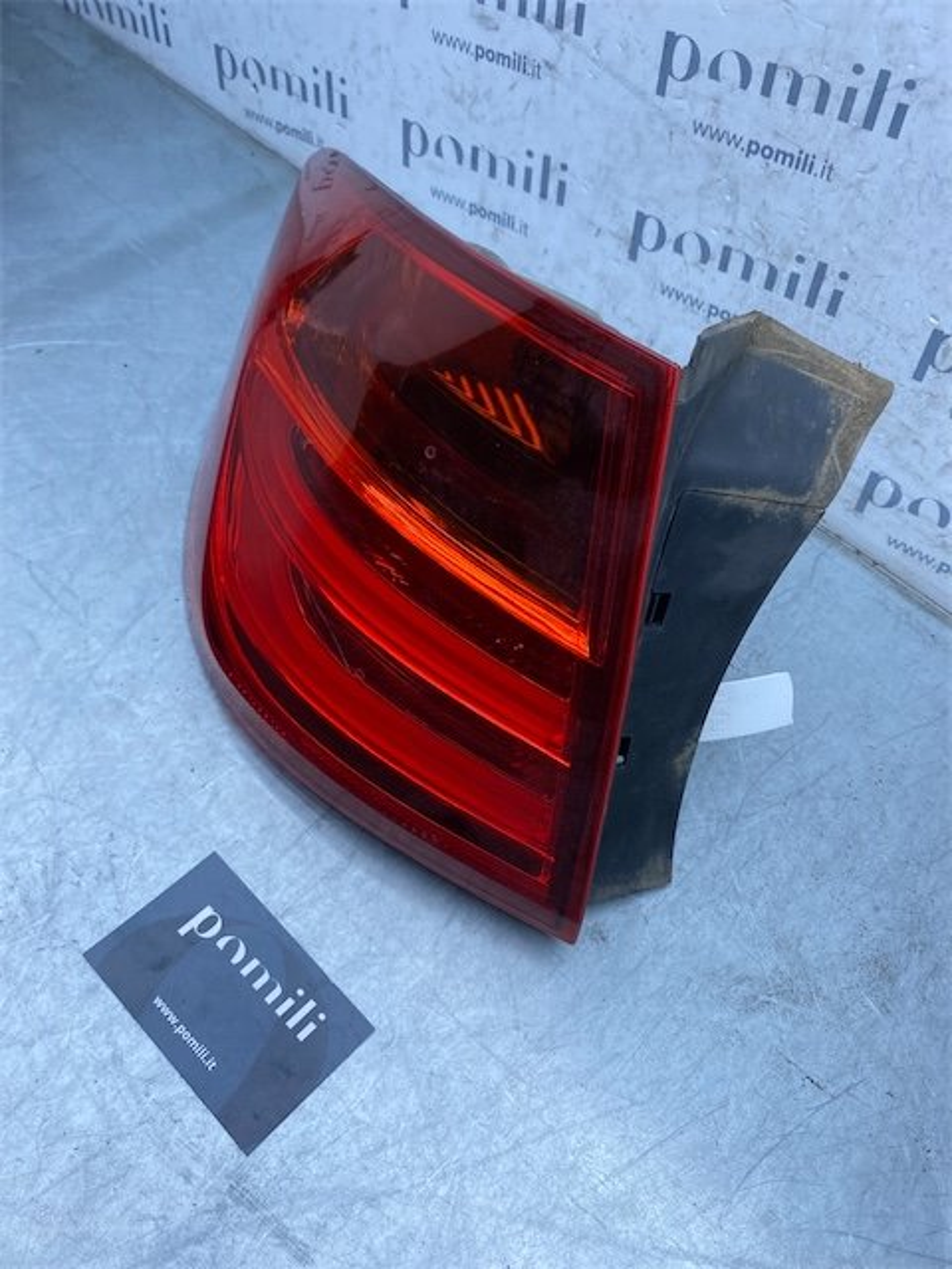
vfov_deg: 67.3
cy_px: 634
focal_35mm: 26
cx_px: 476
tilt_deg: -57.2
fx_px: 953
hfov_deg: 53.1
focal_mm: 4.25
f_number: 1.8
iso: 32
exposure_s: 1/747
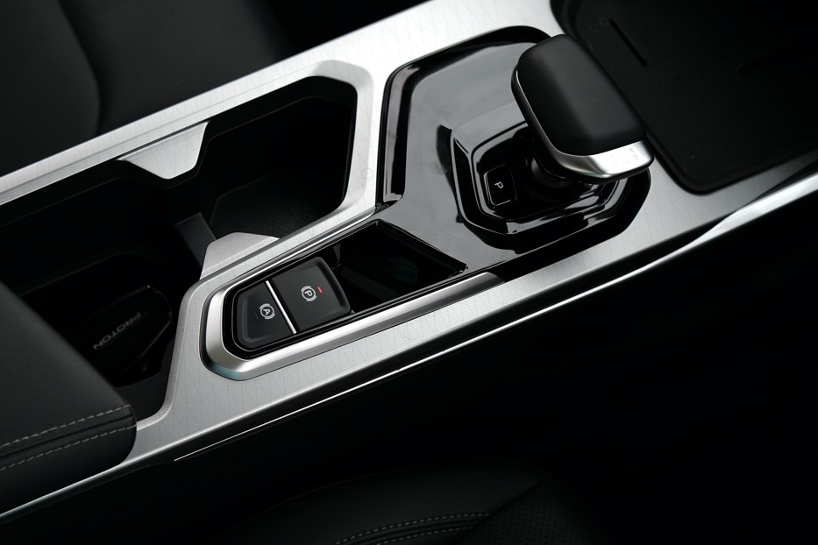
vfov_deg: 28.1
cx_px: 314
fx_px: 1091
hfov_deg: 40.9
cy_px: 291
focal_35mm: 48
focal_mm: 23
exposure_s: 1/125
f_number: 2.5
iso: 100
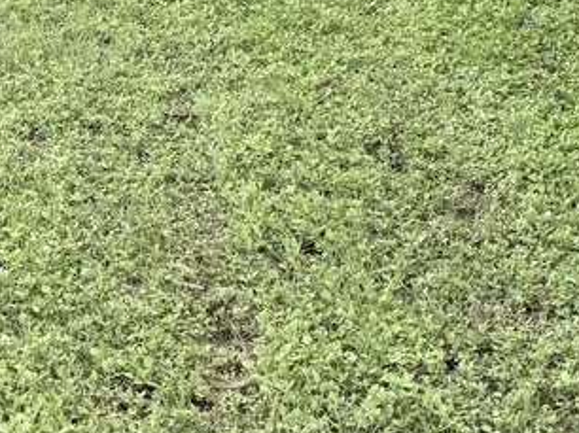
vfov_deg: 12.7
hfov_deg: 15.8
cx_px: -335
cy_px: -98
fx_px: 1889
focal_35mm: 113
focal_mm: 6.76
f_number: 1.78
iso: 80
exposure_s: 1/1192
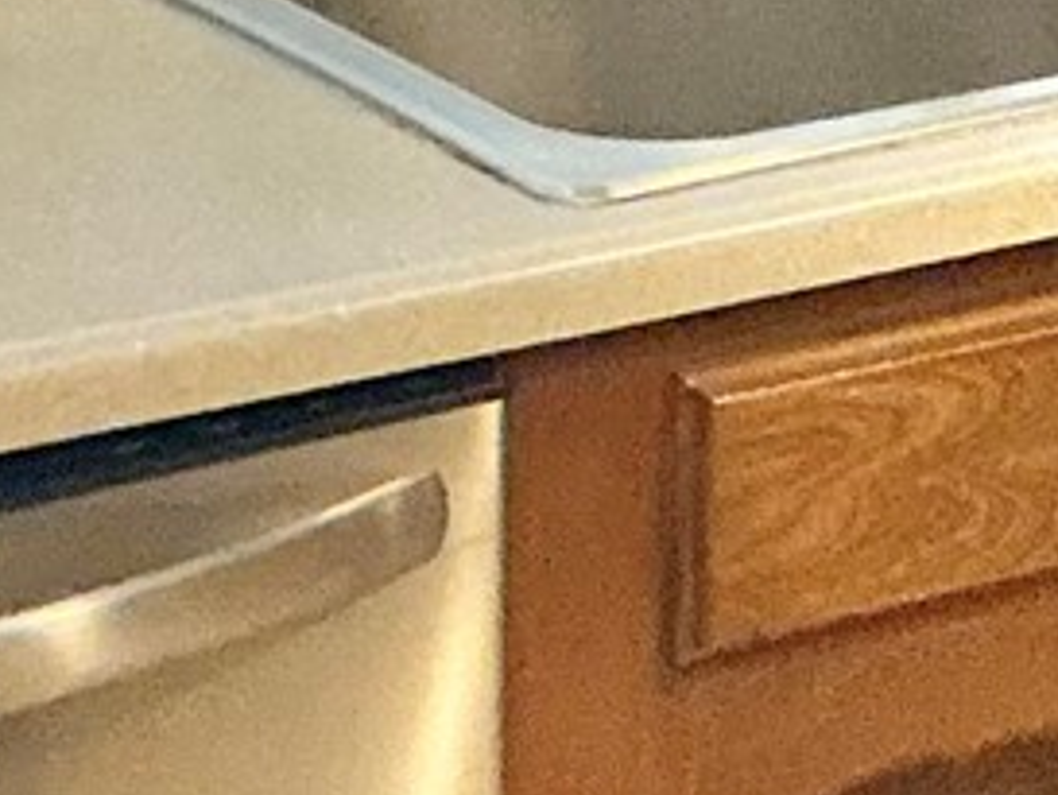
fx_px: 6238
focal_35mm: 204
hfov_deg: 9.5
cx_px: 1376
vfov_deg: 7.0
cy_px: -776
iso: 200
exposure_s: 1/60
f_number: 1.8
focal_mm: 3
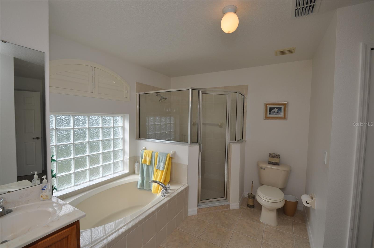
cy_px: 124
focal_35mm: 15
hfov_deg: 100.5
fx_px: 156
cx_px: 187
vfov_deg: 77.2
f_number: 5.6
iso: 200
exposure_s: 1/125
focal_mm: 10
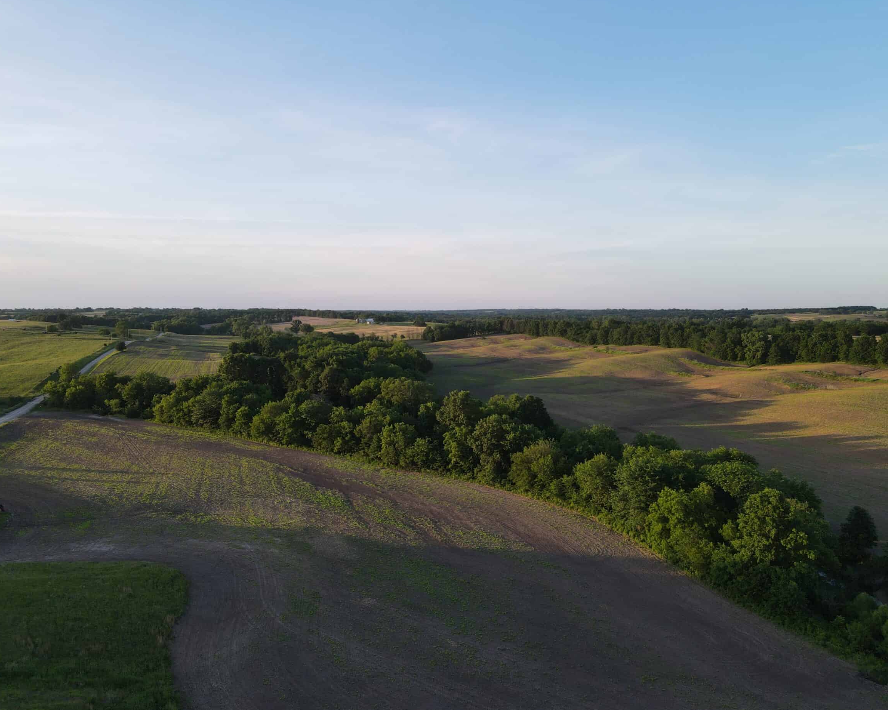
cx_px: 445
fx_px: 683
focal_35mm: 26
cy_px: 364
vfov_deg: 54.9
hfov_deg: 66.0
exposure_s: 1/160
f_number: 2.8
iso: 100
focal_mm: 4.5
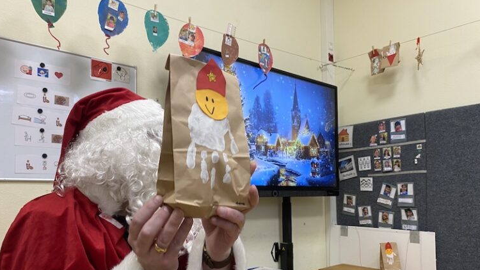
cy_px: 179
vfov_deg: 39.7
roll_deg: +0.3
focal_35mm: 29
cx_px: 239
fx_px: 369
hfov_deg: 66.1
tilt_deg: -1.3
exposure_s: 1/50
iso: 80
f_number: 1.8
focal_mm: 4.25
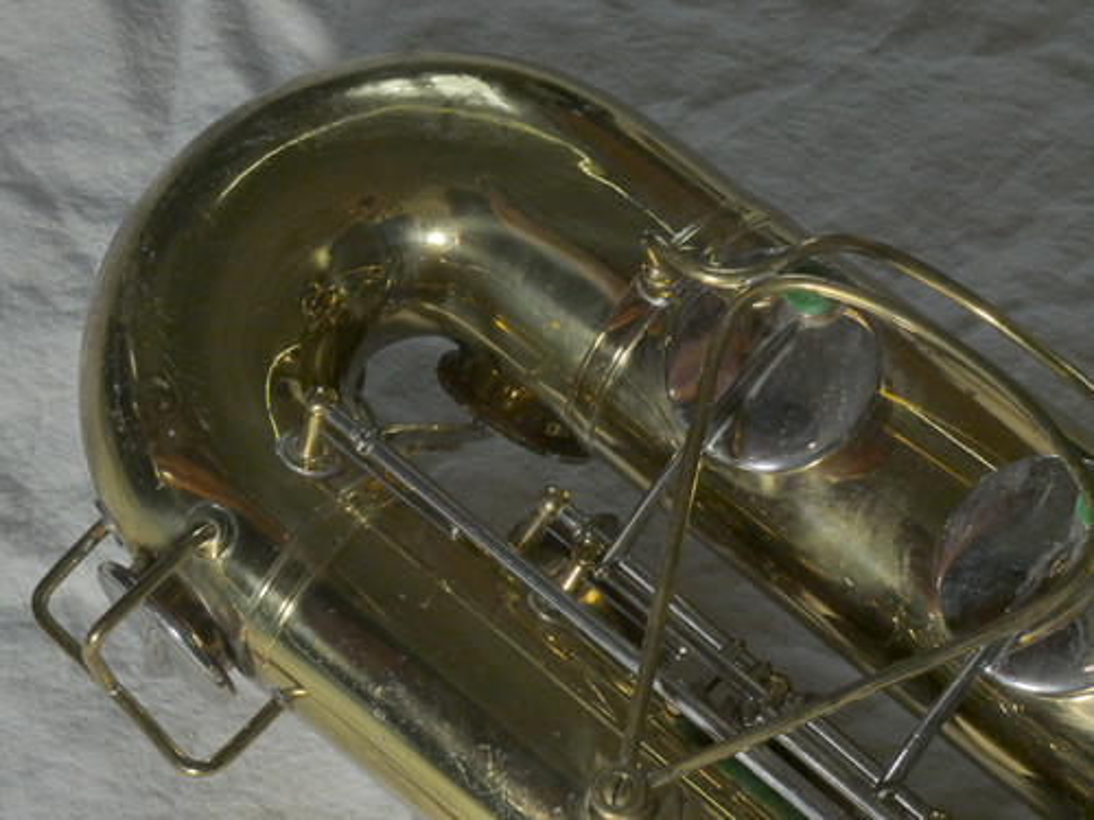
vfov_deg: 8.1
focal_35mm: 183
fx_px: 5784
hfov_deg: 10.8
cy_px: 410
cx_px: 547
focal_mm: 32.7
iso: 200
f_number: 5.5
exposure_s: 1/50
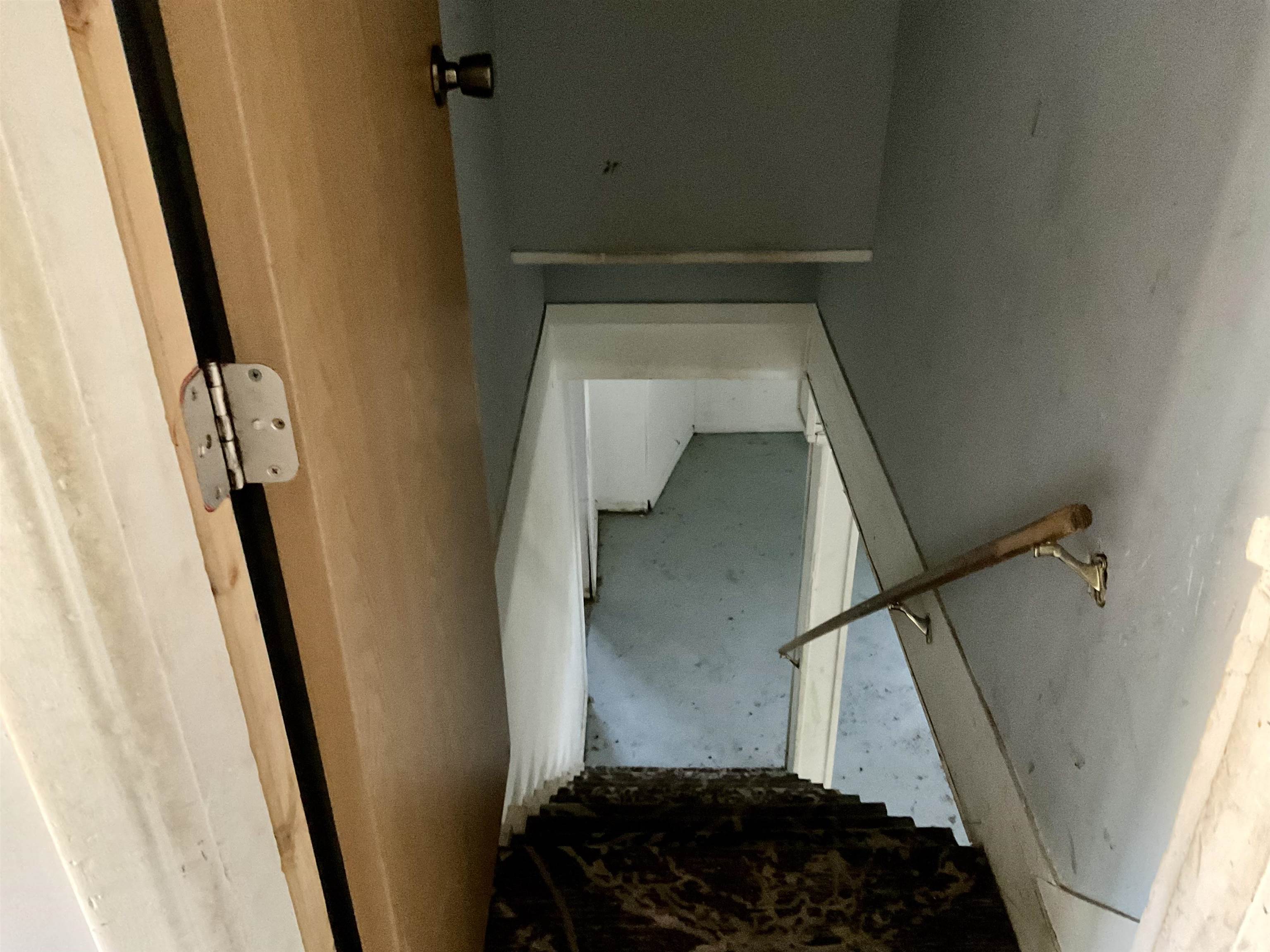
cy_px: 476
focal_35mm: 29
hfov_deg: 61.7
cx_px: 635
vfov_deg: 48.2
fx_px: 1064
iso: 640
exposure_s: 1/22
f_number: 1.8
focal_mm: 3
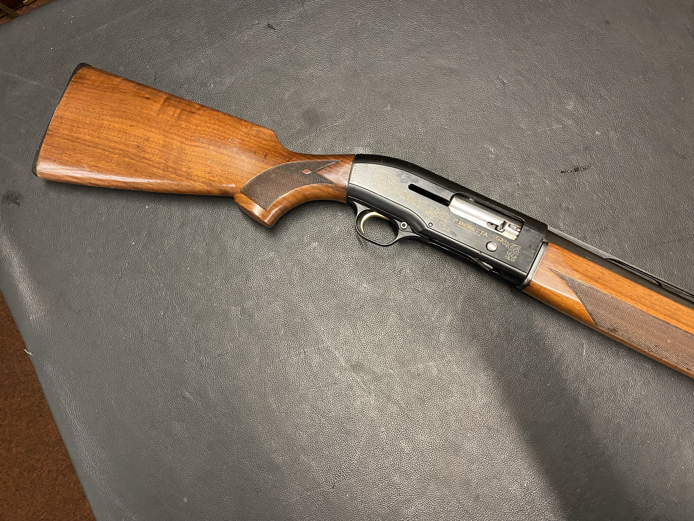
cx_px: 347
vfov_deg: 53.1
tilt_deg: -82.3
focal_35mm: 26
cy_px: 260
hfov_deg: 67.3
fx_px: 521
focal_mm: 4.25
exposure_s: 1/33
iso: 400
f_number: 1.8
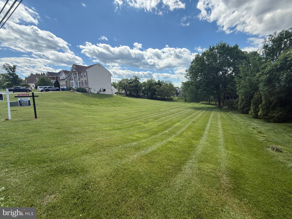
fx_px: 118
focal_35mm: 14
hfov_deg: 102.1
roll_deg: +1.2
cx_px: 146
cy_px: 110
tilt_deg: -8.1
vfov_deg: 85.7
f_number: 2.2
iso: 64
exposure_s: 1/1698
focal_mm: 2.22
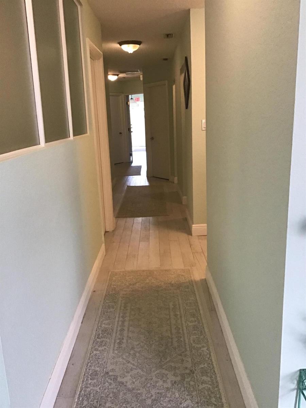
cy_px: 204
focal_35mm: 31
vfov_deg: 58.4
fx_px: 365
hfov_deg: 45.4
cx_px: 153
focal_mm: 3.3
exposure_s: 1/30
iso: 125
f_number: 2.4
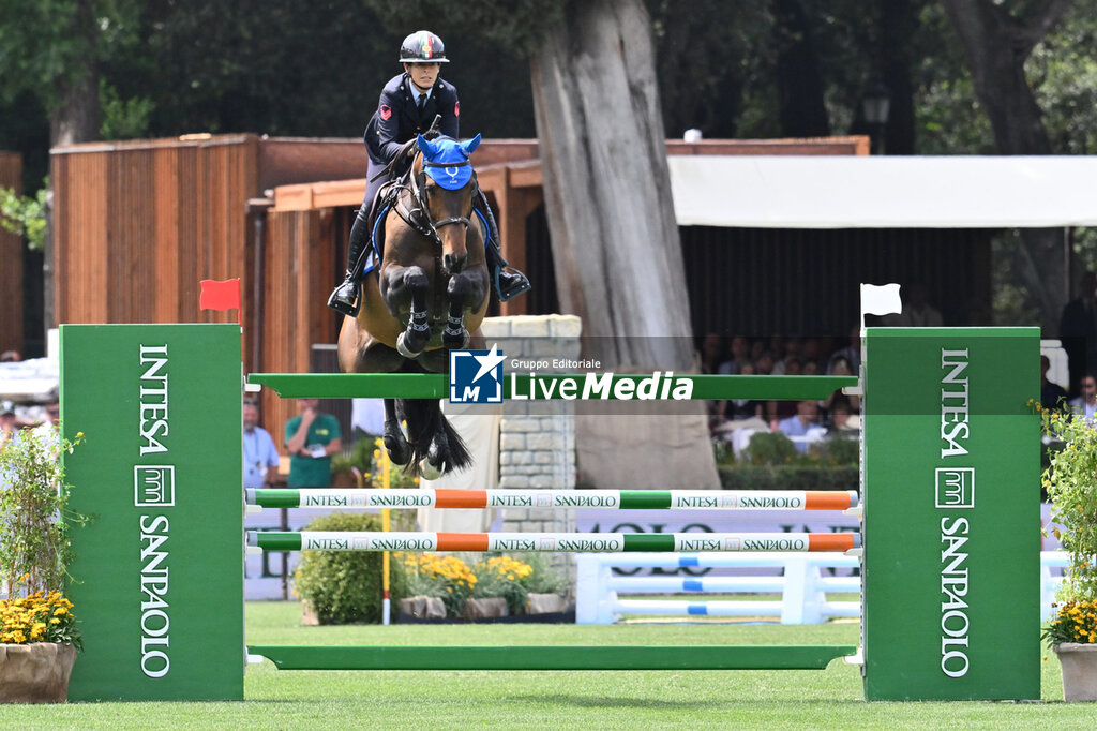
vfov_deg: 3.7
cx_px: 548
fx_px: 11270
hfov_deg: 5.6
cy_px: 366
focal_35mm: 370
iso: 2200
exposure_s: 1/2000
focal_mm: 370
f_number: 8
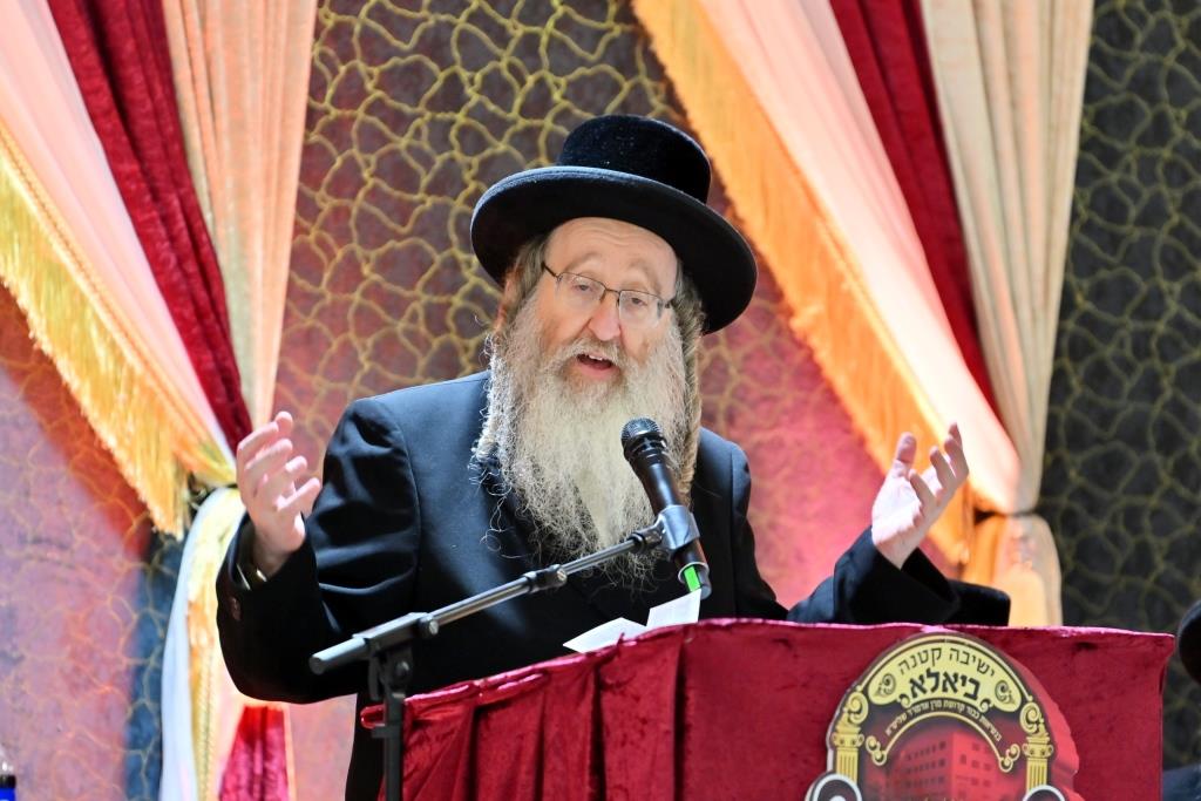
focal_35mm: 300
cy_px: 400
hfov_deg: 6.9
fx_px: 10009
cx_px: 600
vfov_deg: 4.6
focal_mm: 200
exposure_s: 1/250
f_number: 2.8
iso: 500
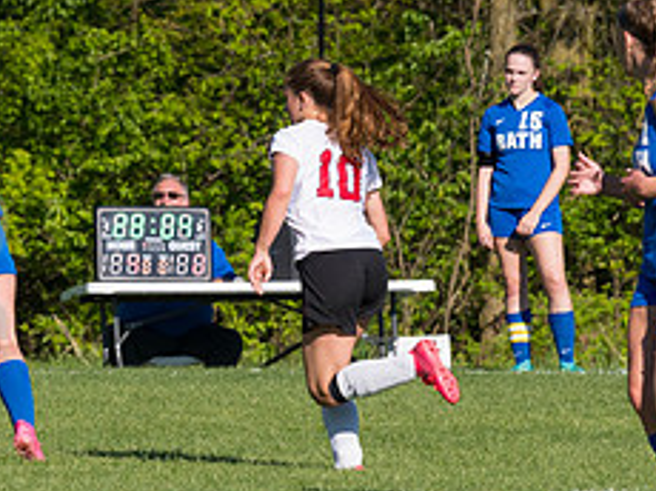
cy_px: 263
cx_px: -80
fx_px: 13763
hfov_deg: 2.7
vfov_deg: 2.0
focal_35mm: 727
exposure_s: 1/1600
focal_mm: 200
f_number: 5.6
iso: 250
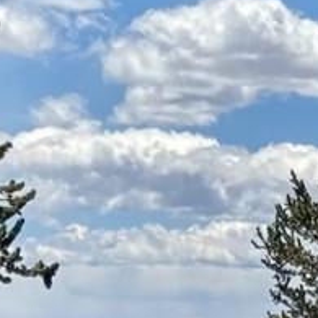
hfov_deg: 4.9
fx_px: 3627
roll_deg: -0.9
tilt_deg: -6.1
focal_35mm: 349
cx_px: 600
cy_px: 700
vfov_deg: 4.9
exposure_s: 1/5376
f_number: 1.78
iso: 64
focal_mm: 6.76
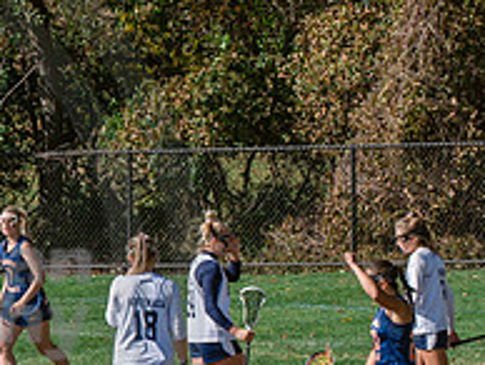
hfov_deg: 4.7
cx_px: -285
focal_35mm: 415
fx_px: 5822
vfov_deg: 3.6
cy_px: 159
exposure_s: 1/800
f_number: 7.1
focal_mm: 105
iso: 250
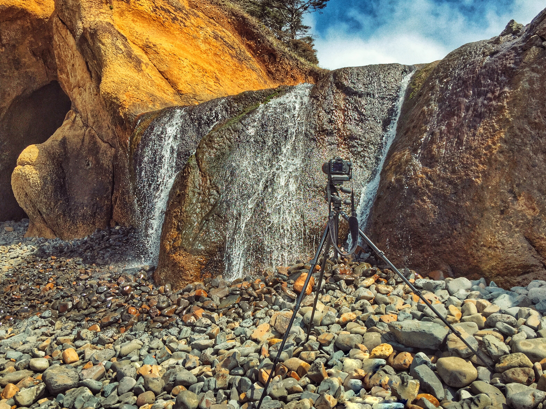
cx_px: 274
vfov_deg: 46.8
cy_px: 205
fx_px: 473
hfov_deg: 60.0
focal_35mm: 30
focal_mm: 4.15
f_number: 2.2
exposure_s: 1/1412
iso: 32
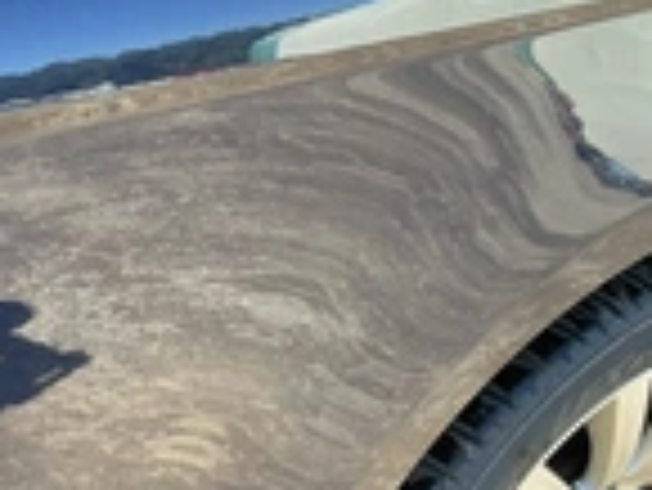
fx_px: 1452
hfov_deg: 24.4
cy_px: 328
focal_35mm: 77
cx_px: 27
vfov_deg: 19.1
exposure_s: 1/128
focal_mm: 3
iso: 25
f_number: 1.8
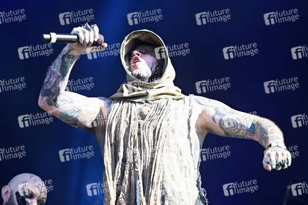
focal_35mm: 150
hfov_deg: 13.7
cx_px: 154
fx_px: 1282
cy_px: 102
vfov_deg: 9.1
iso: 320
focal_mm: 150
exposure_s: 1/640
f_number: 3.5
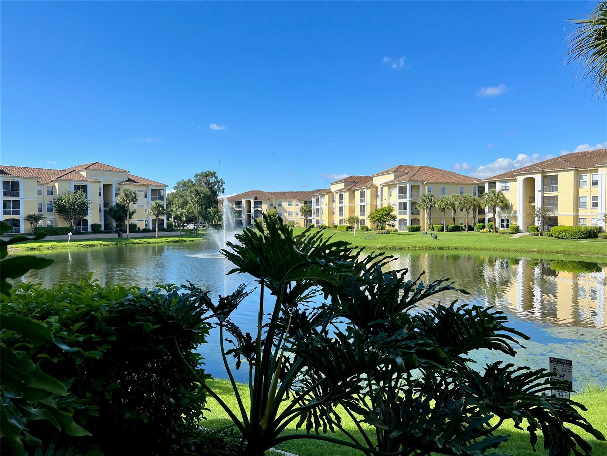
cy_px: 228
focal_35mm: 26
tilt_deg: -1.5
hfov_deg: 67.3
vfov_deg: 53.1
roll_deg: +0.0
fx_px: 456
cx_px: 304
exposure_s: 1/3571
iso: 50
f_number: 1.5
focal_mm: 5.7
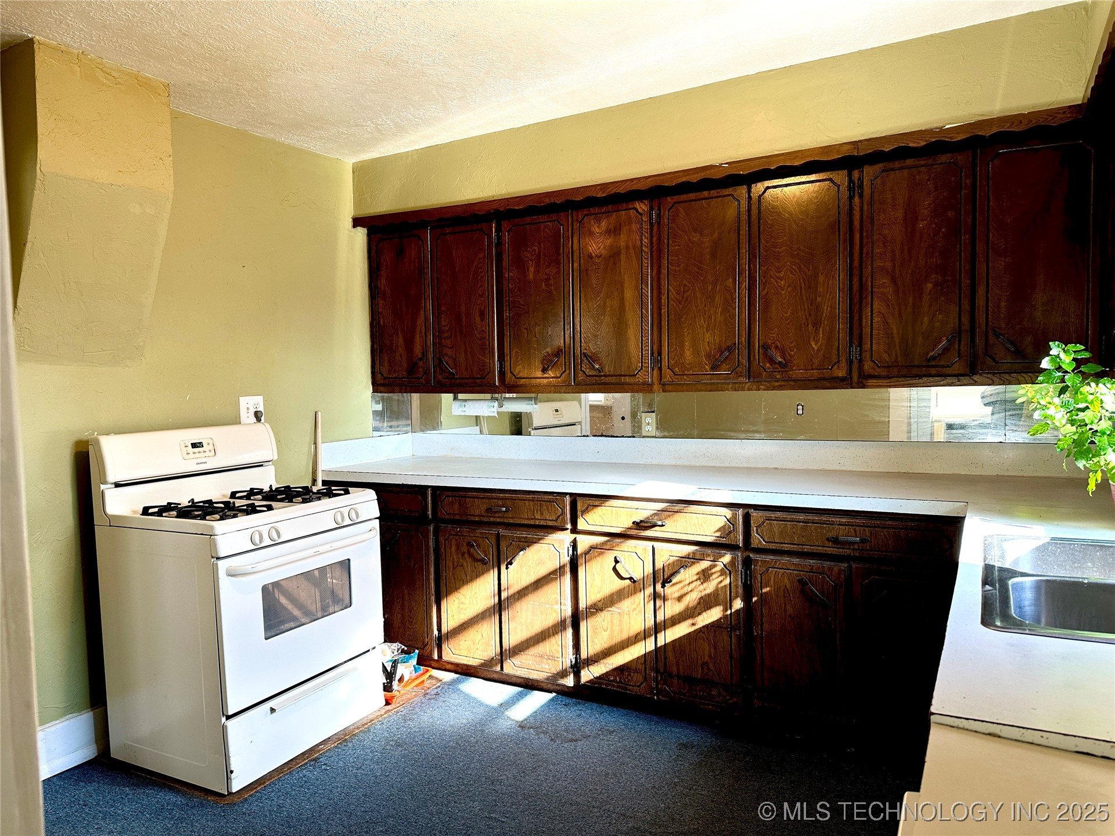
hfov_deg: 71.6
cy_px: 418
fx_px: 773
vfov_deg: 56.8
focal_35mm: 24
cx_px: 558
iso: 100
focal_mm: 6.86
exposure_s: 1/120
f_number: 1.78
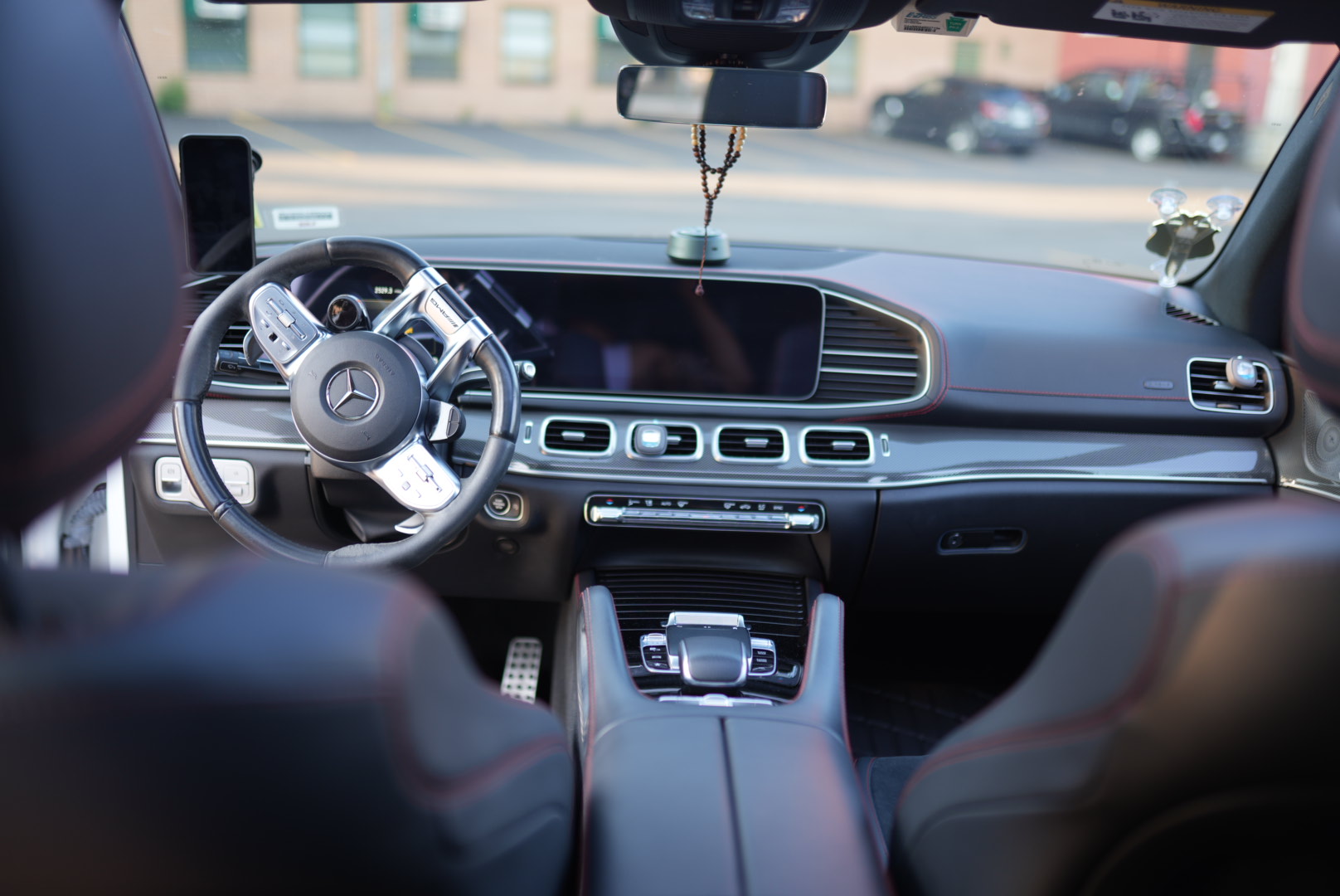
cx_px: 670
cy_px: 448
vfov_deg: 37.9
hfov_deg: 54.4
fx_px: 1304
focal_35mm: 35
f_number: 1.4
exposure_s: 1/125
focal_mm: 35
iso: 100
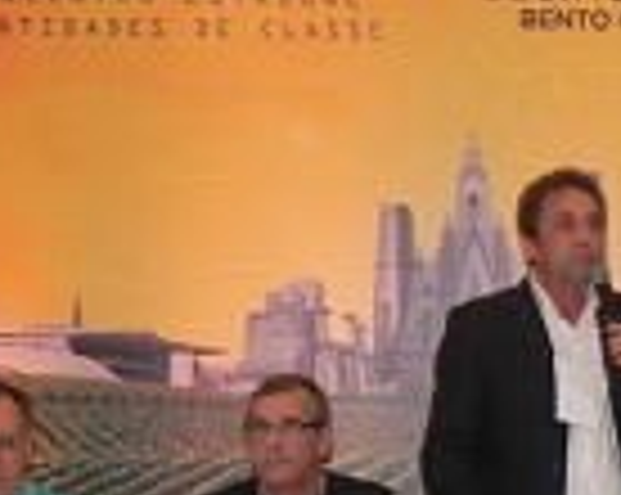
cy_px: 396
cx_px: 644
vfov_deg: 12.5
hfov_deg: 15.3
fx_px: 2257
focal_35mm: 123
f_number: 2.8
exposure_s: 1/30
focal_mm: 5.2
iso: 200
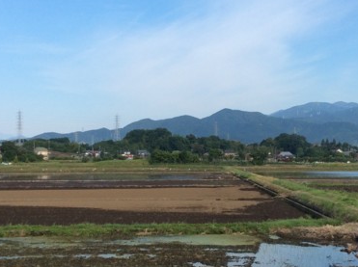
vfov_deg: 21.2
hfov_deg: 28.1
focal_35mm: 69
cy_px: 142
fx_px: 712
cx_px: 225
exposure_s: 1/937
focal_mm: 3.3
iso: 32
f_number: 2.4
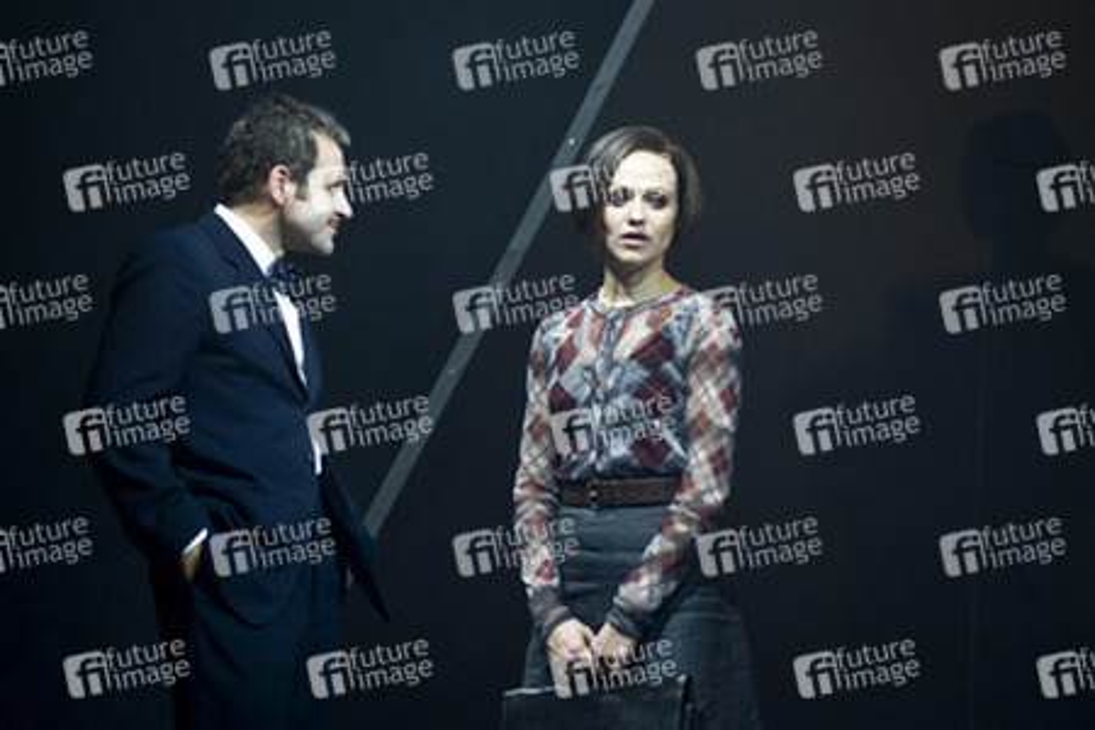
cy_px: 365
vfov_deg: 8.1
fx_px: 5170
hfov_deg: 12.1
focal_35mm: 170
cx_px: 548
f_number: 4
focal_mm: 170
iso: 1600
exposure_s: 1/100
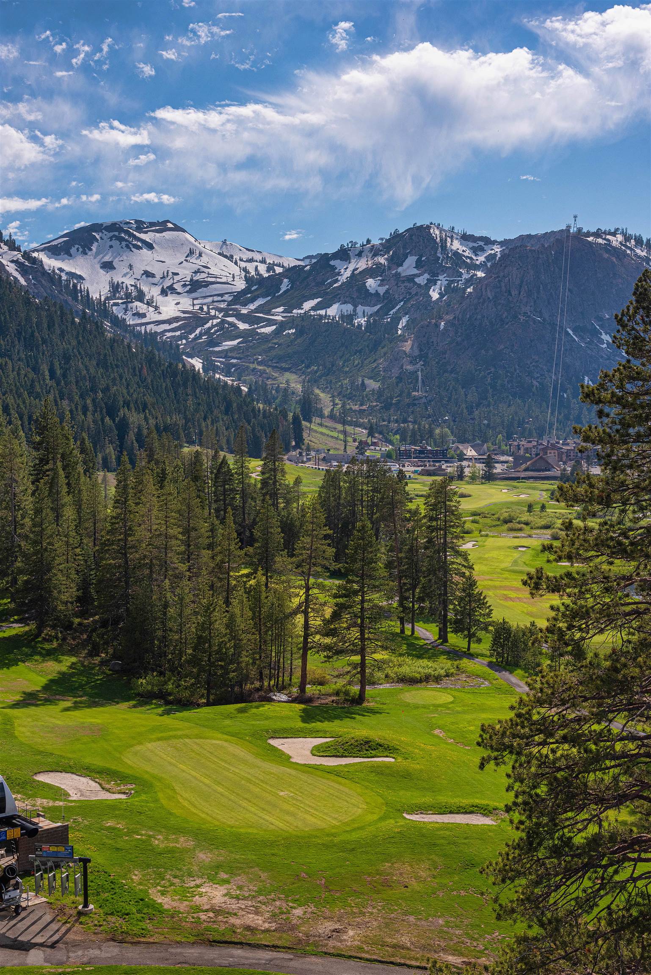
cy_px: 488
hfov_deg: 29.3
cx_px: 326
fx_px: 1247
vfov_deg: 42.7
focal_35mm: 46
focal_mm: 46
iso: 500
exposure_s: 1/640
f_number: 9
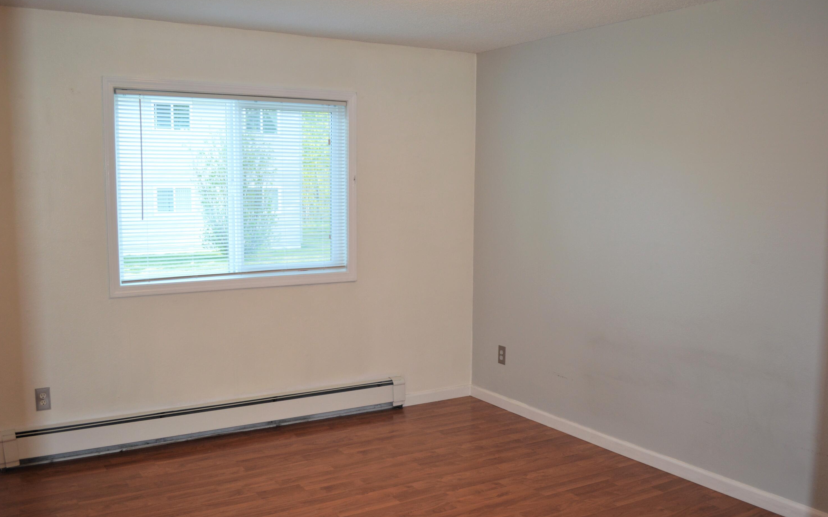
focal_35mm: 34
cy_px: 275
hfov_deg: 56.7
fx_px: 767
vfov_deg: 37.3
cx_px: 412
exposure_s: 1/60
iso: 450
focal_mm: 22
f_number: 4
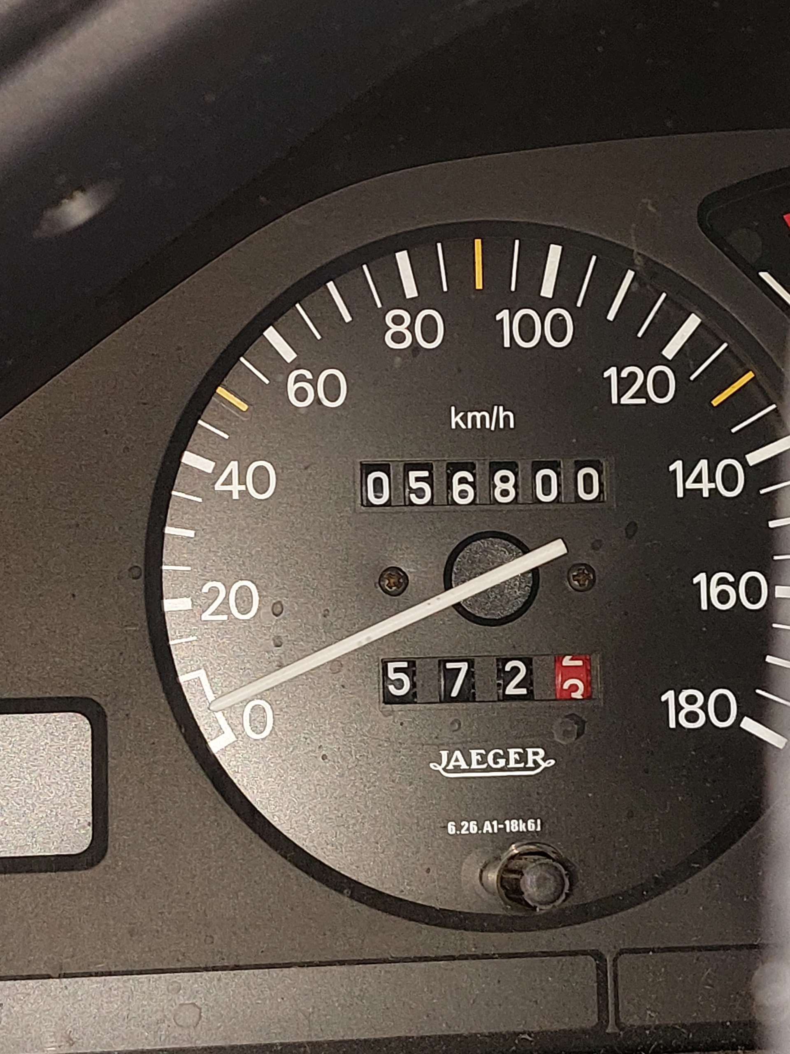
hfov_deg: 56.8
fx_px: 730
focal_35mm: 24
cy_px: 527
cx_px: 395
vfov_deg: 71.6
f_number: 1.8
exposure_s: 1/50
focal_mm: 5.23
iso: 250
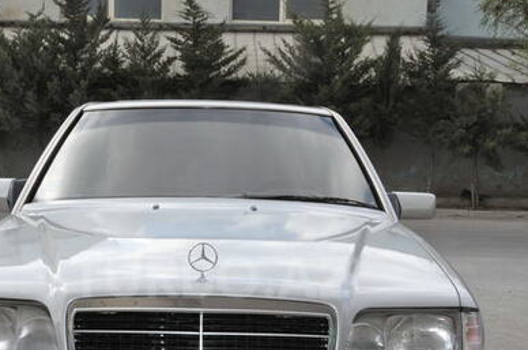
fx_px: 935
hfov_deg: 31.5
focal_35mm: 64
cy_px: 278
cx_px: 211
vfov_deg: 21.0
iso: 800
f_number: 16
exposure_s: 1/200
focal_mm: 25
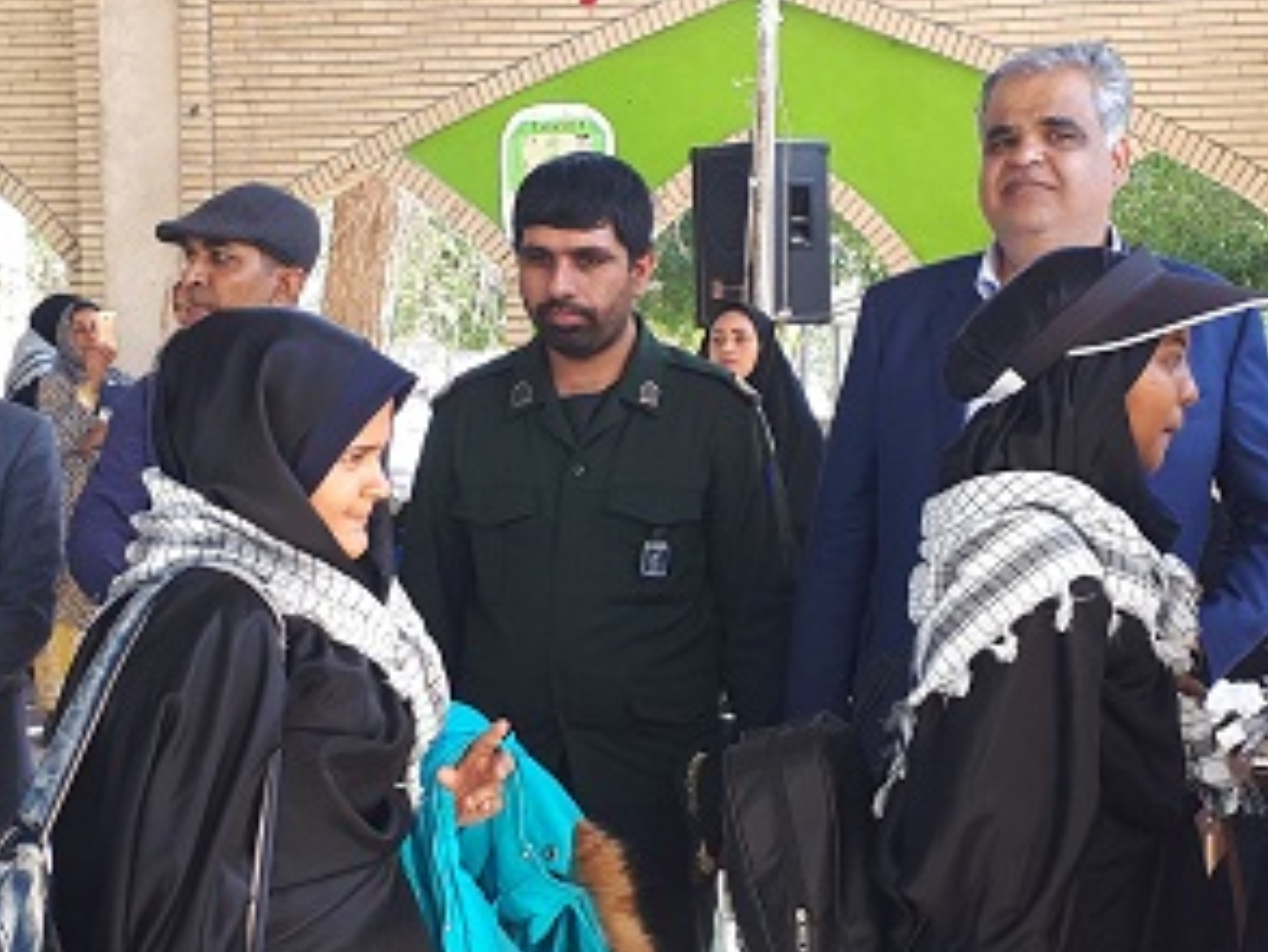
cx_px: 511
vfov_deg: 21.3
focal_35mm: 69
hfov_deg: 28.1
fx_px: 2529
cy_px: 606
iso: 40
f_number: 1.9
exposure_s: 1/100
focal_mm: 3.6
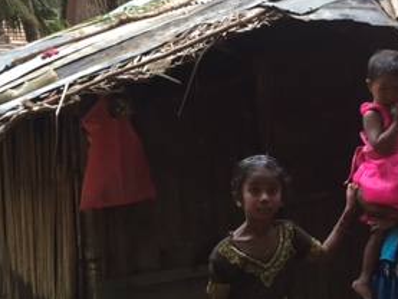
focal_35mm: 67
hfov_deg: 27.9
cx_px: 356
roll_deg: -0.7
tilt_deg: -6.2
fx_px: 771
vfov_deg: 21.9
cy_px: 167
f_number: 2.2
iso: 80
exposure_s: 1/33
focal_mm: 4.15
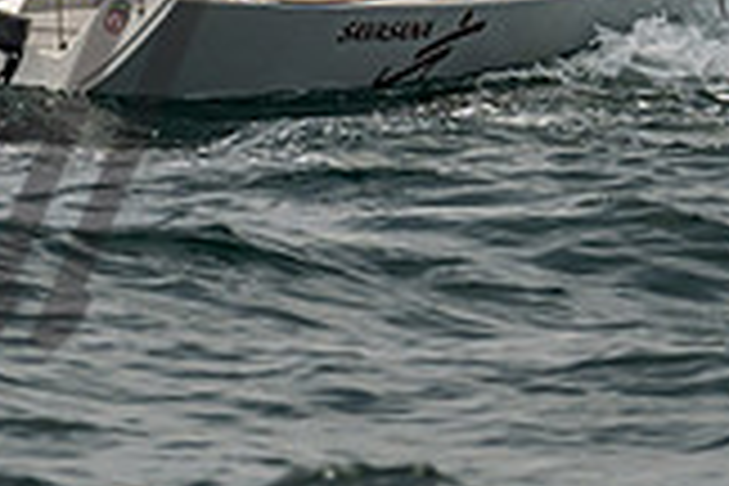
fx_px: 20066
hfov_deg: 2.1
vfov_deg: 1.4
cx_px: -224
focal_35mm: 991
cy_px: -138
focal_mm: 240
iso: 400
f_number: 6.3
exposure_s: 1/3200
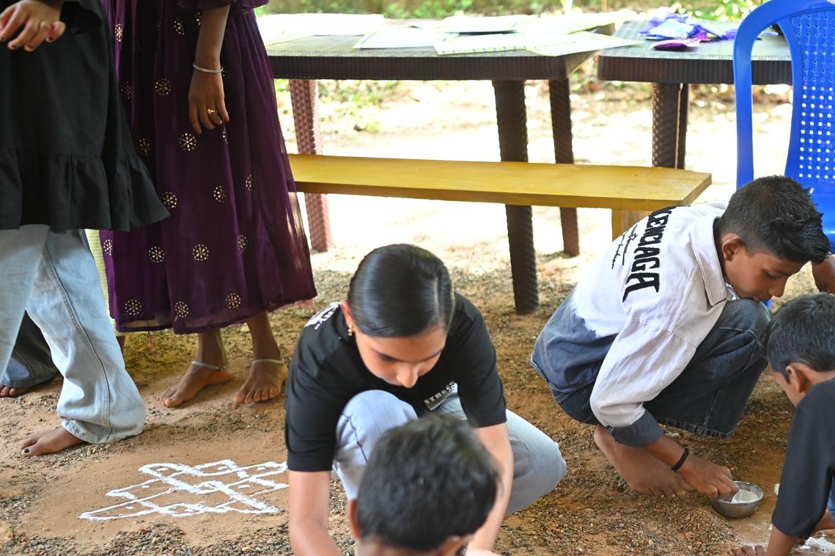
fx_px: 1368
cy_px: 434
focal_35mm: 59
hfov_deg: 33.2
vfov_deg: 22.7
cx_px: 637
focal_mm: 35
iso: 250
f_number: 2
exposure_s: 1/100
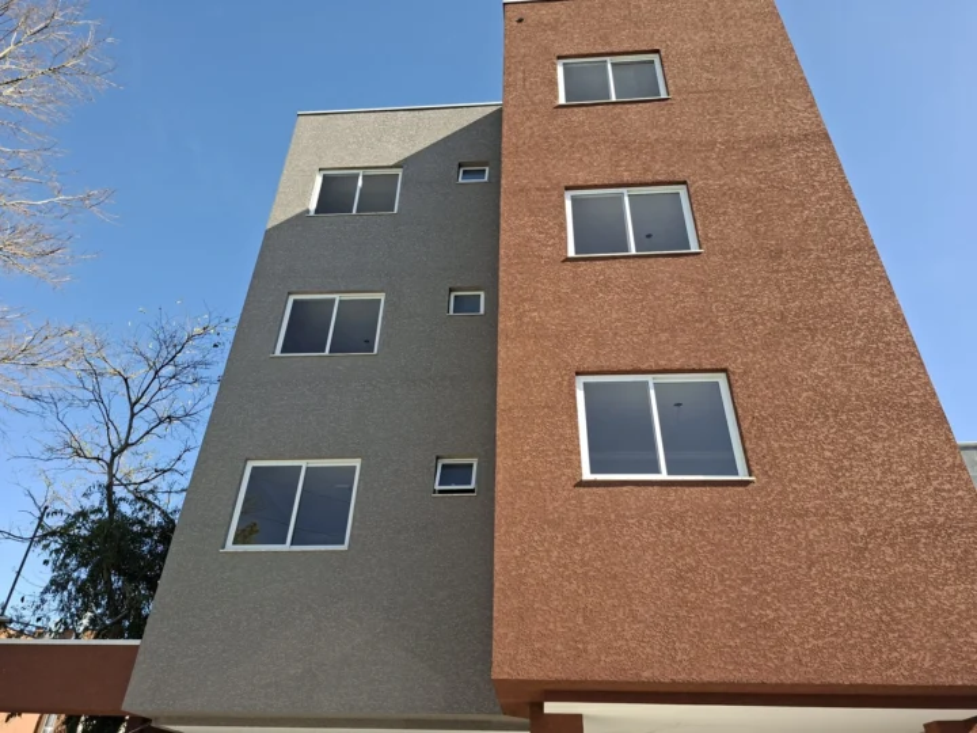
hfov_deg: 73.9
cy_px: 366
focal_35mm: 23
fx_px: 649
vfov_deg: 58.9
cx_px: 488
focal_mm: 5.54
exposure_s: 1/599
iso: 50
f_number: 1.8
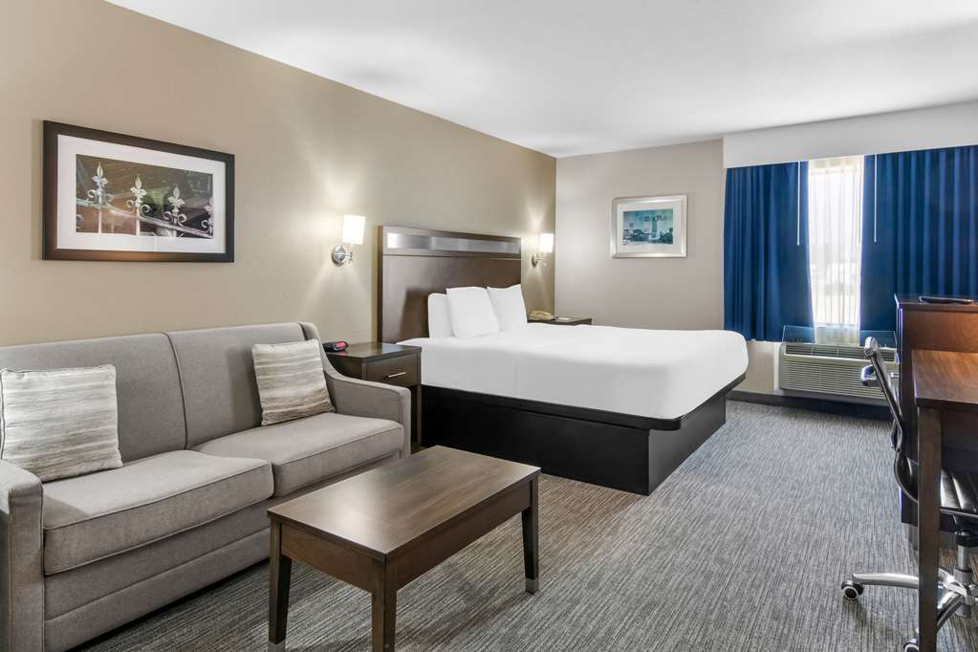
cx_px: 489
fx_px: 530
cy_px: 326
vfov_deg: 63.2
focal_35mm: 20
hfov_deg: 85.4
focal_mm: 13
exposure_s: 1/3
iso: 800
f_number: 8
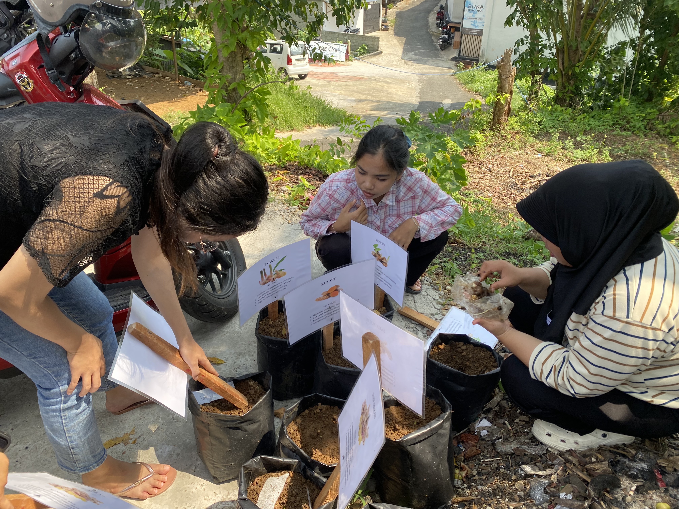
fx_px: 510
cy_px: 254
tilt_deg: -33.9
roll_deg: +1.2
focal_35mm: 26
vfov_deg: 53.1
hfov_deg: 67.3
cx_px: 340
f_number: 1.8
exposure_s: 1/546
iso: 32
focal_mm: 4.25
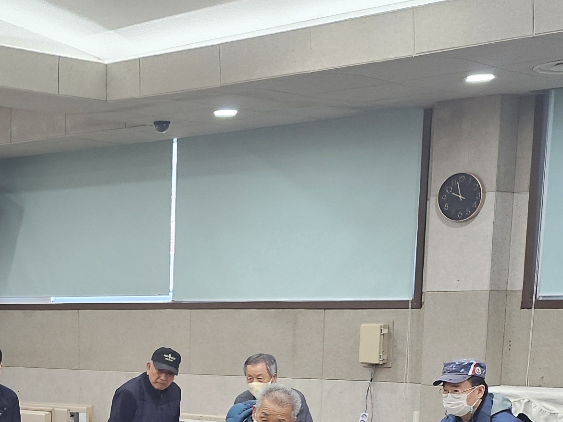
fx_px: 1334
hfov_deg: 22.9
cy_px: 537
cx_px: -5
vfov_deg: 17.0
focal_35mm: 82
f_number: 1.8
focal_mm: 5
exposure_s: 1/120
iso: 200
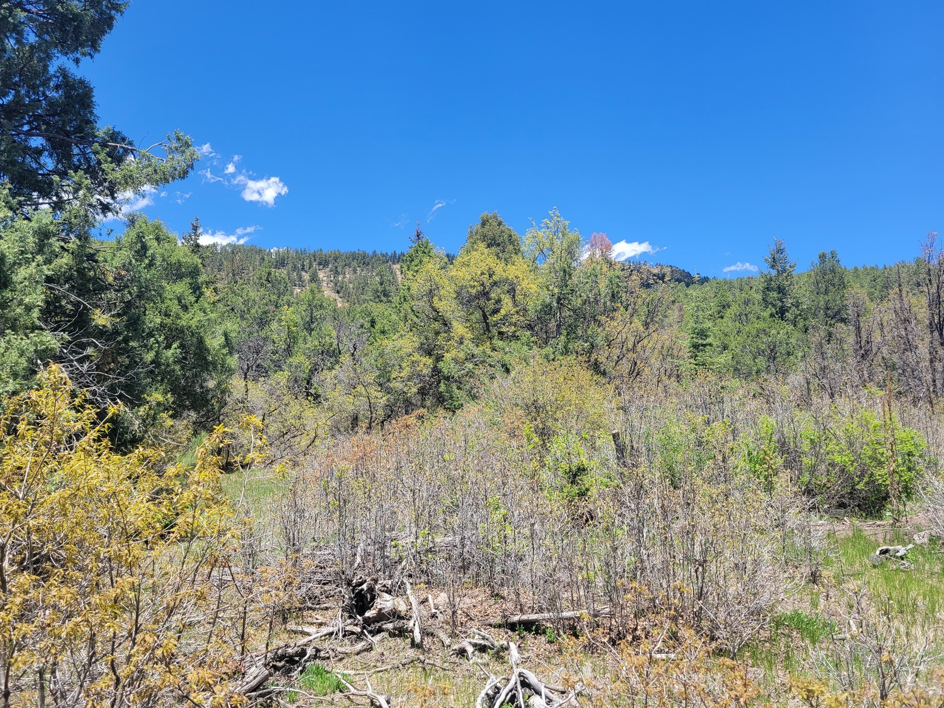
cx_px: 472
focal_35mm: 27
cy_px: 341
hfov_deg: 65.3
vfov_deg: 51.3
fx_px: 736
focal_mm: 5.4
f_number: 1.8
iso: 40
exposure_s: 1/1142
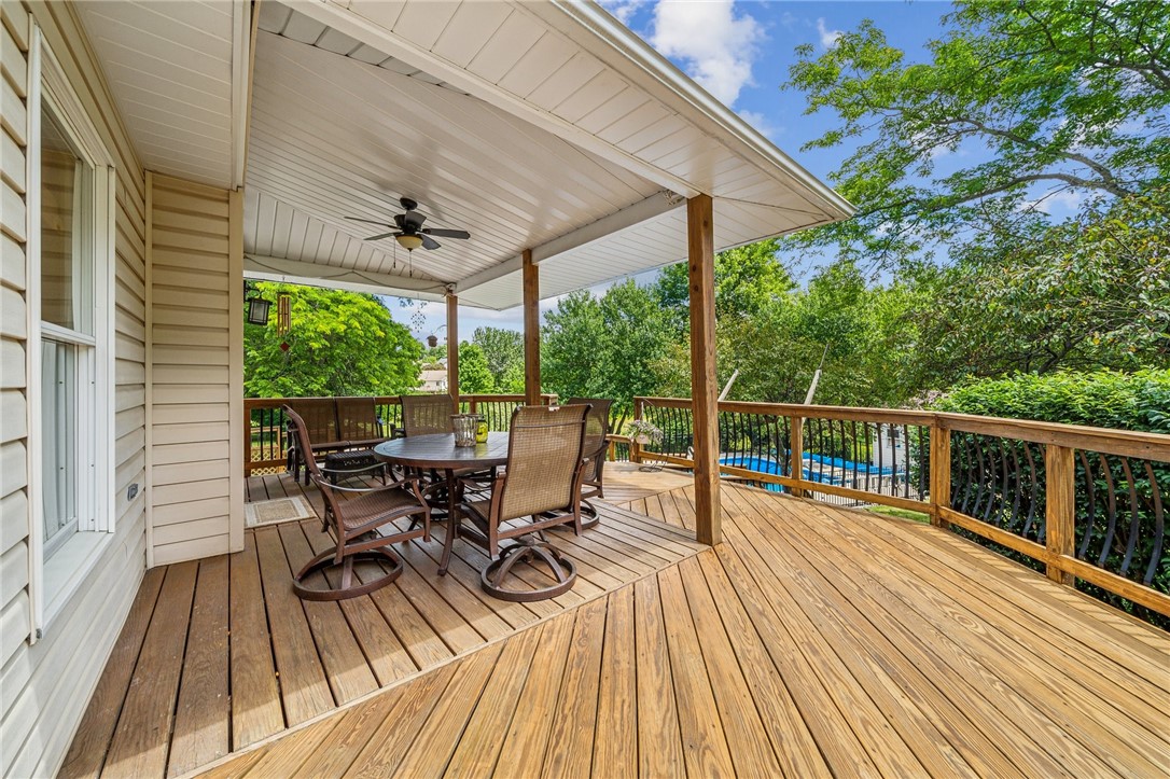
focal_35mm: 12
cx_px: 585
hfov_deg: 112.6
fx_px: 390
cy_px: 390
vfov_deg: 89.9
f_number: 11
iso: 50
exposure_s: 1/30
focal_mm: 12
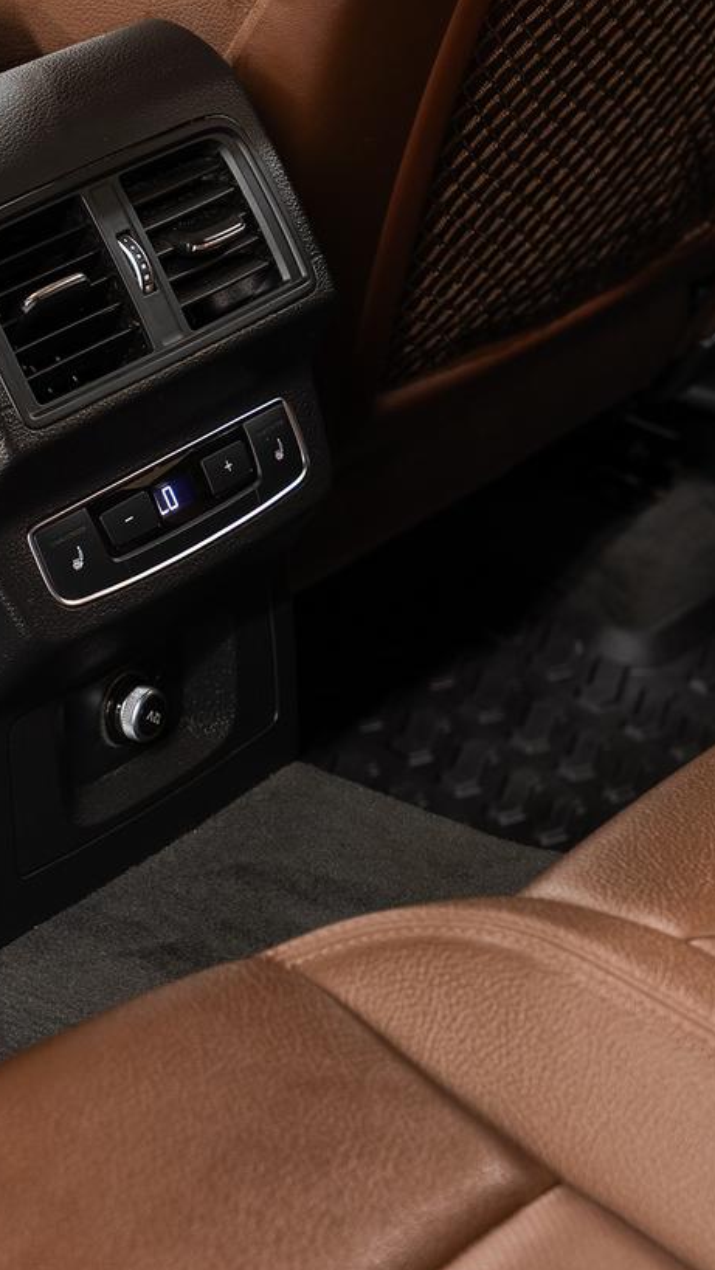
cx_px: 119
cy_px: 621
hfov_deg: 10.6
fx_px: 3840
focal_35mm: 114
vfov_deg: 18.8
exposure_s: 1.6
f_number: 5.6
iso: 100
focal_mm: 55.8
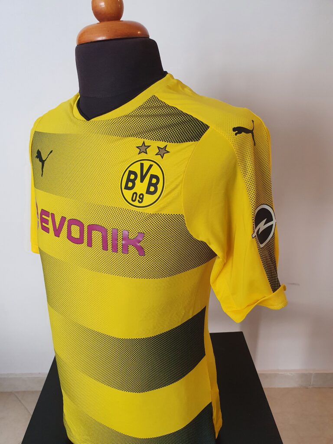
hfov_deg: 53.1
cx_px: 166
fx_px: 333
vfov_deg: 67.3
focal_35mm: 26
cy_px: 222
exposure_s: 1/100
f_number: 2.4
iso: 320
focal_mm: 4.32
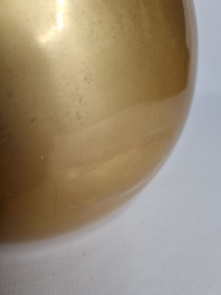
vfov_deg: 67.3
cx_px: 110
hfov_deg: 53.1
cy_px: 148
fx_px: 221
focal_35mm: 26
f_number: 1.8
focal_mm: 5.4
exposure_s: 1/100
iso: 50
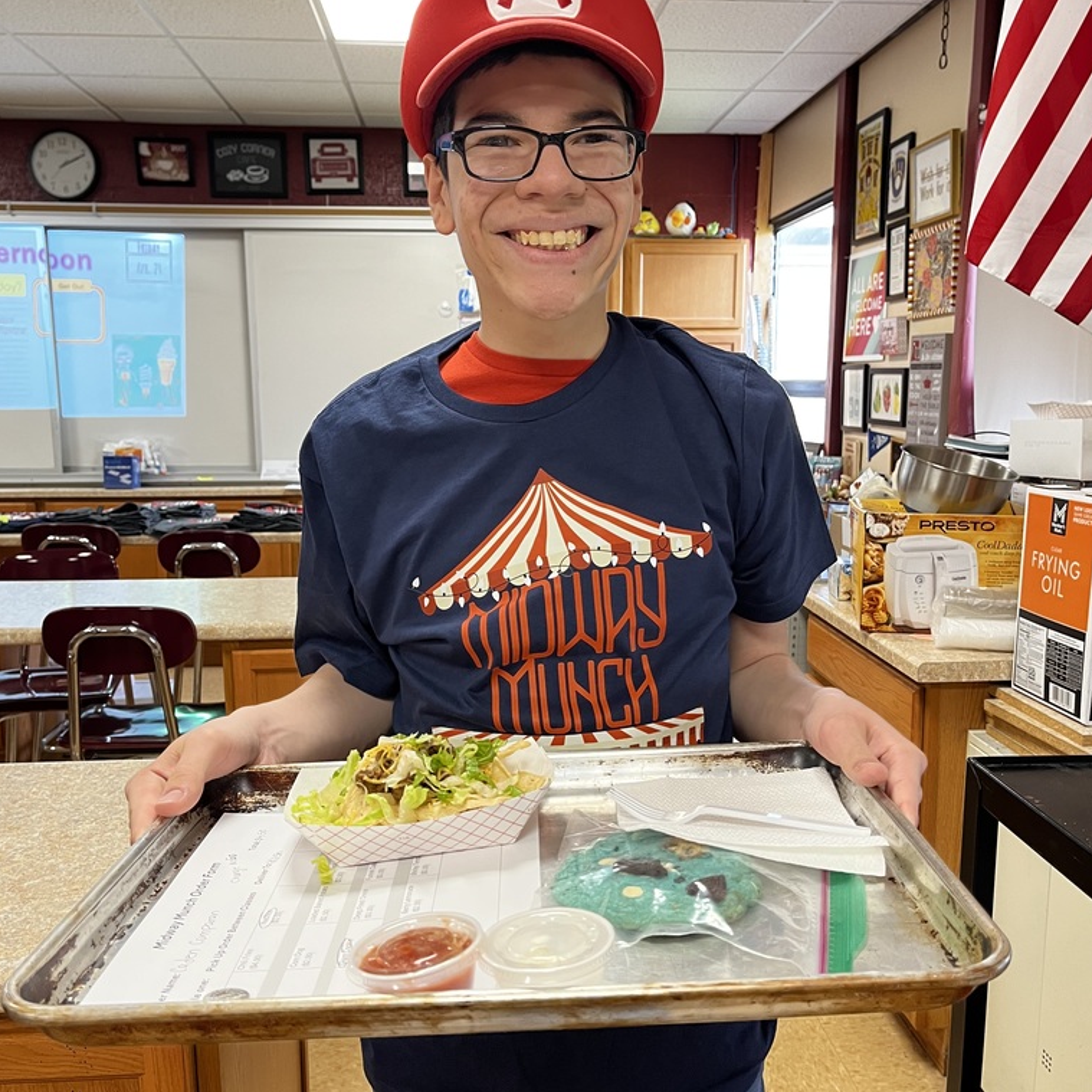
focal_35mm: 31
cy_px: 573
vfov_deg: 52.5
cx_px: 548
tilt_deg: -9.2
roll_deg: +0.5
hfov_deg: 52.5
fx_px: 1106
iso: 125
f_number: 1.6
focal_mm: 5.1
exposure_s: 1/66
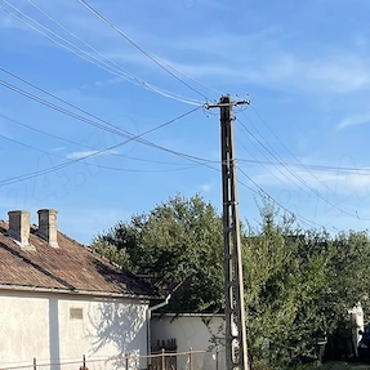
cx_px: -151
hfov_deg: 20.0
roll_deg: -0.8
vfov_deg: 22.4
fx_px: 931
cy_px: 241
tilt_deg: +4.7
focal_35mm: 77
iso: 32
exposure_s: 1/2387
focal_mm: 5.1
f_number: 1.6
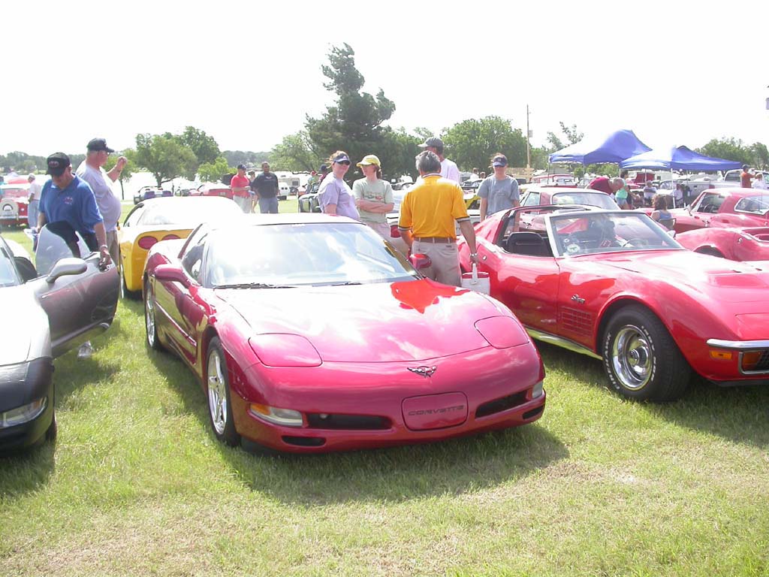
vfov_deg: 37.7
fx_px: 844
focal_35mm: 38
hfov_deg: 49.0
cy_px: 288
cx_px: 384
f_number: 2.6
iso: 100
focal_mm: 7.85
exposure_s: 1/1000
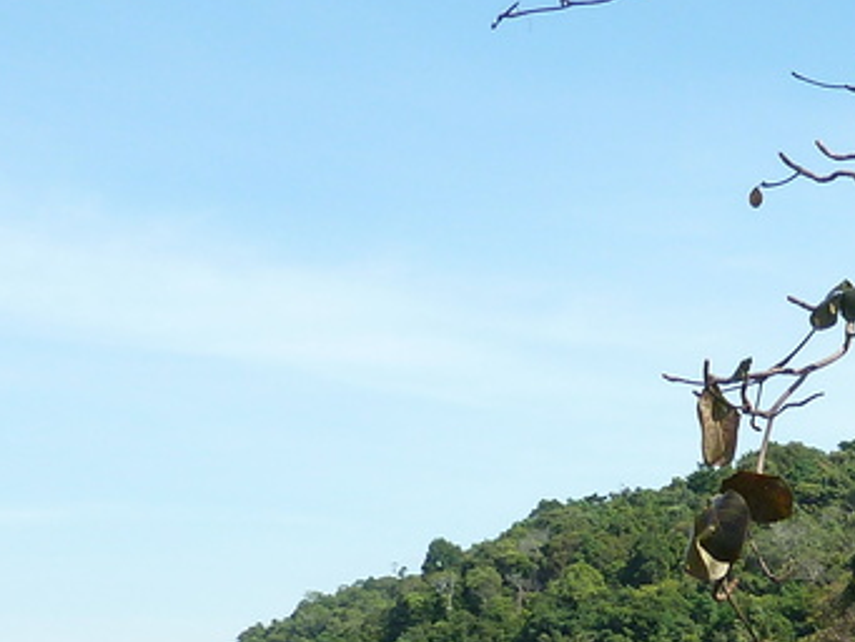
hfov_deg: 20.7
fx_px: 2174
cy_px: 913
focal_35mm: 88
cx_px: 1033
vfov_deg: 15.7
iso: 80
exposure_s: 1/400
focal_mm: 4.1
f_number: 4
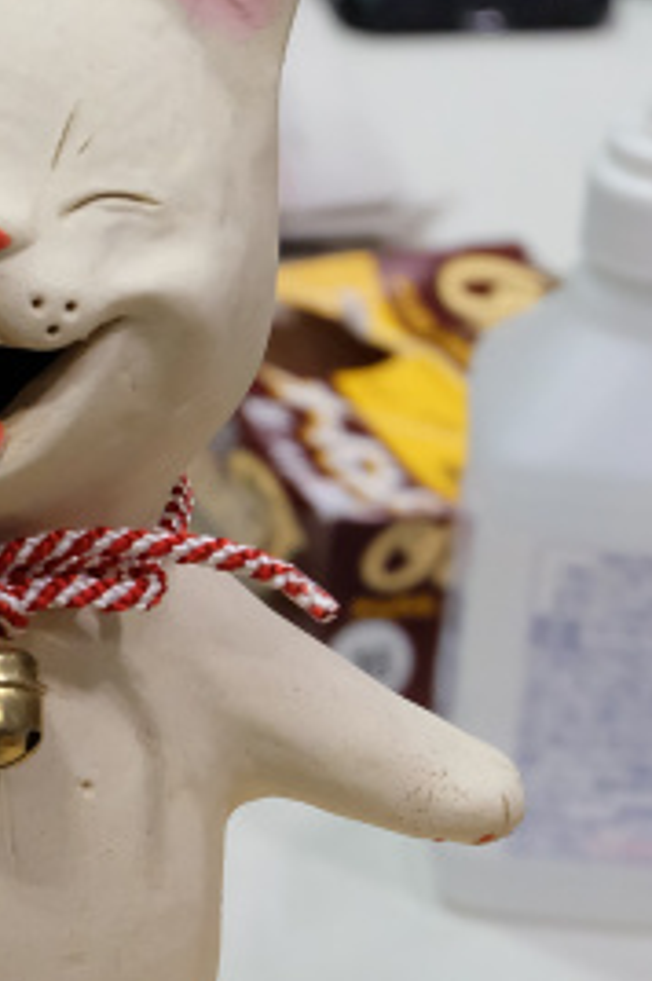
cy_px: 948
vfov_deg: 9.1
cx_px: -38
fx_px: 6101
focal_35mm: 224
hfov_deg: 6.1
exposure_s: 1/110
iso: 3200
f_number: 5.6
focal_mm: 50
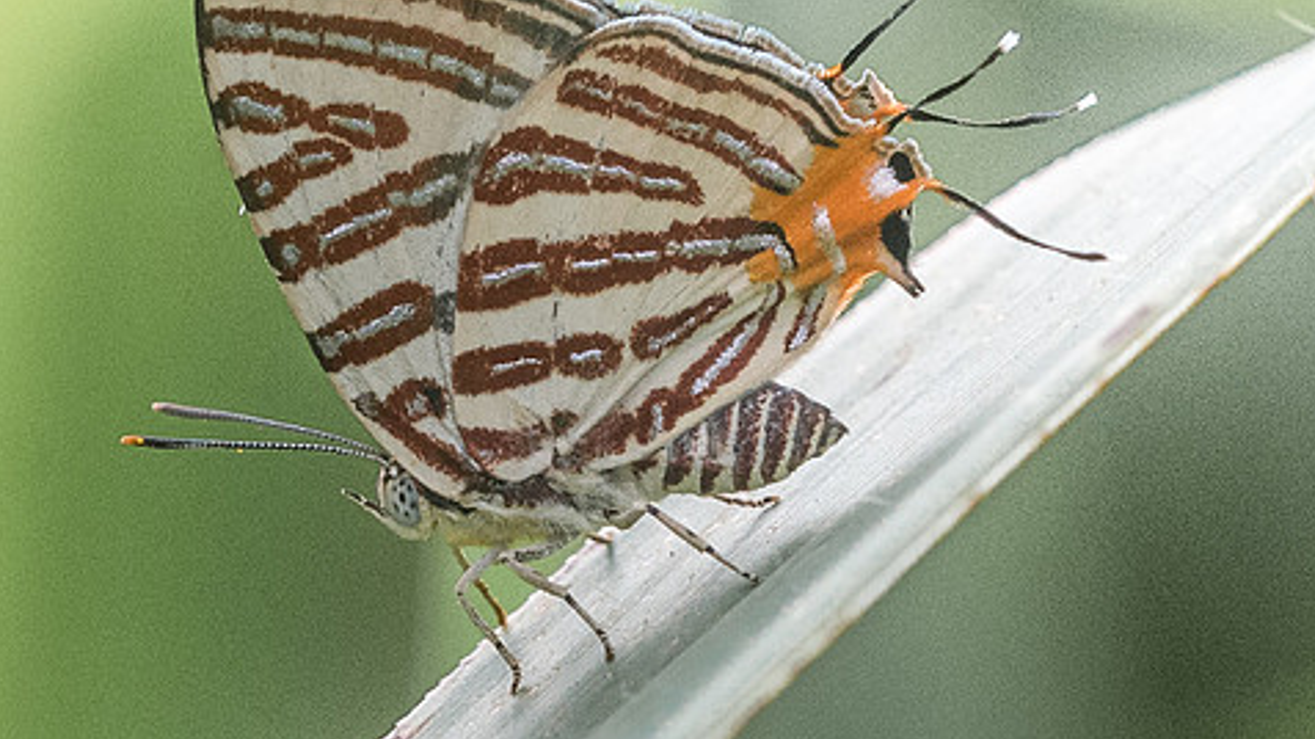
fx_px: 29874
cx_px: 623
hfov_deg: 2.5
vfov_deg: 1.4
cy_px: 446
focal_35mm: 857
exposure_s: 1/800
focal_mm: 150
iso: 800
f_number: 7.1
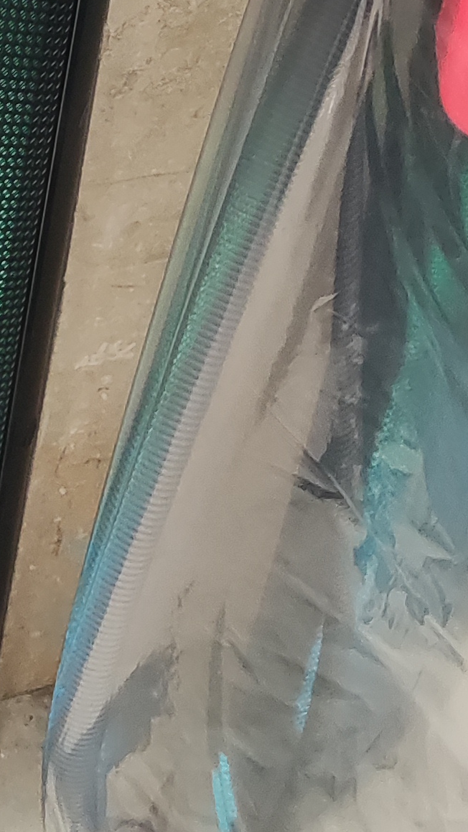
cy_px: -367
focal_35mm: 94
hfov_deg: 11.7
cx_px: -434
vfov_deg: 20.0
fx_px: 2074
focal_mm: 4.71
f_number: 1.79
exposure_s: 1/50
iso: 283
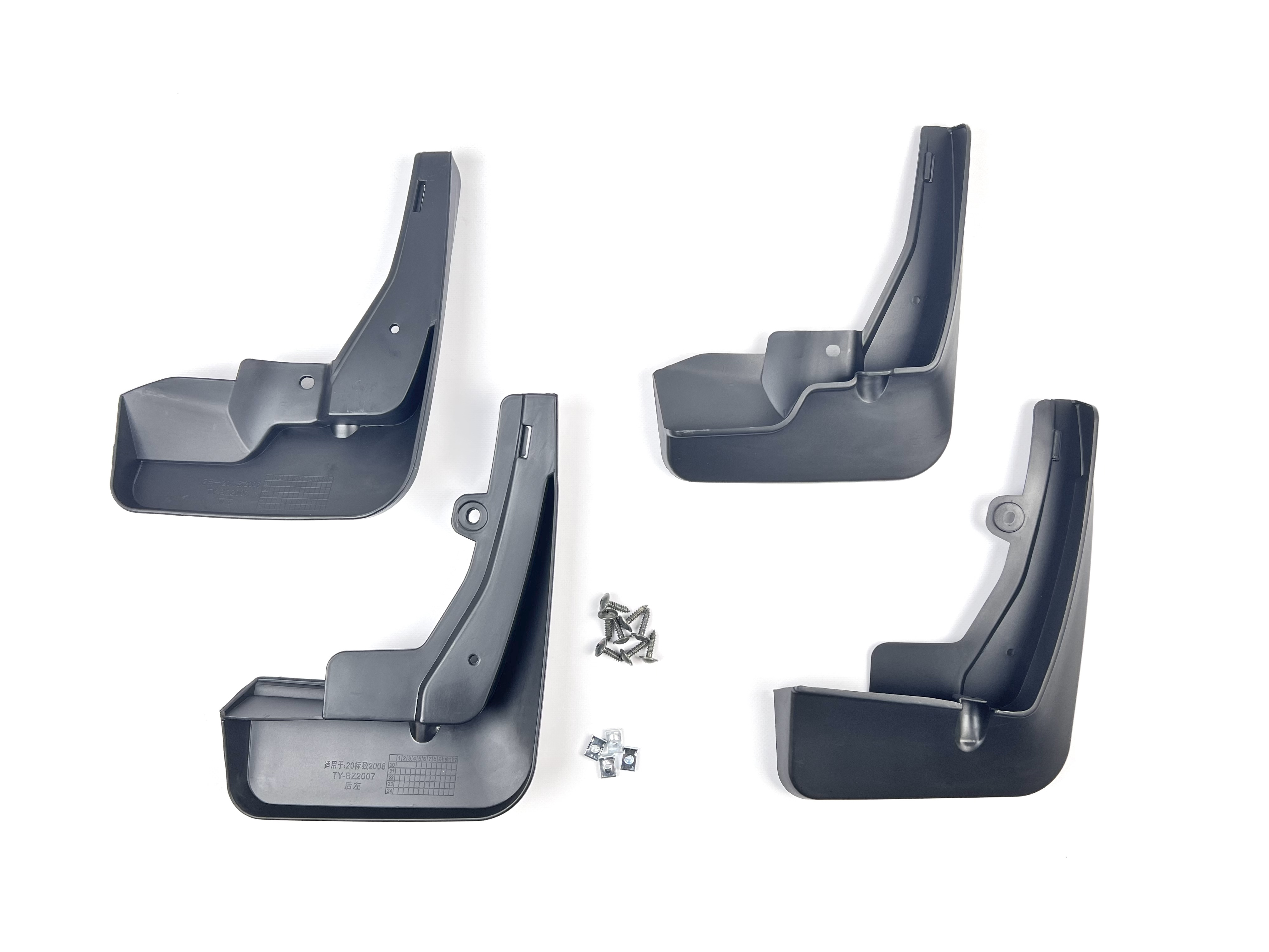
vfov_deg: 53.1
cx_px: 634
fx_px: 953
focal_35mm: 26
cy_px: 476
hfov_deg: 67.3
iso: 40
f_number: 1.5
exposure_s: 1/100
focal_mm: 5.7
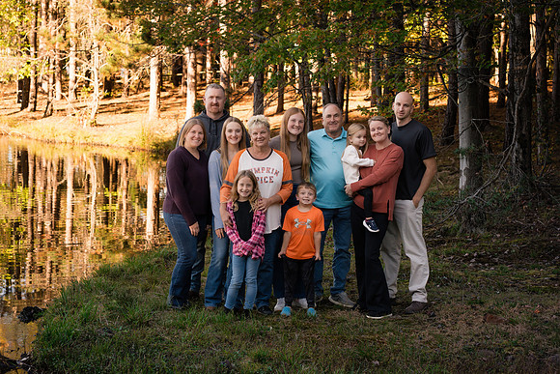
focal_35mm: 94
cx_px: 252
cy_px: 206
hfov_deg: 21.8
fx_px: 1455
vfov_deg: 14.6
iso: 400
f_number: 5
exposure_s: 1/400
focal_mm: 85
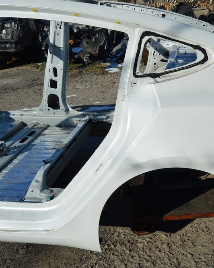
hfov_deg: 37.3
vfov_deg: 46.8
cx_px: 160
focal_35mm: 39
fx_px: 309
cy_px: 136
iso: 100
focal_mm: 18
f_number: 10
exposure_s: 1/400
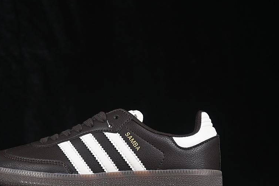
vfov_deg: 12.8
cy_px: 111
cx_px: 102
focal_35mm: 107
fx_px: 829
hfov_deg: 19.1
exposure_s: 1/60
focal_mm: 50
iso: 160
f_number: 6.3
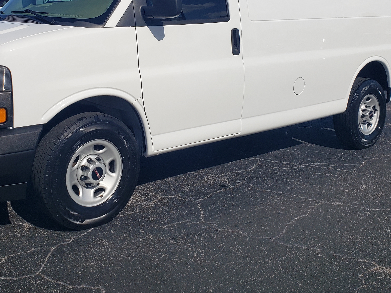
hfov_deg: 42.7
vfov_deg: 32.0
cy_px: 61
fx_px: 497
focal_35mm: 44
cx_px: 150
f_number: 2.4
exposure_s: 1/3464
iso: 50
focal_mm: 4.3
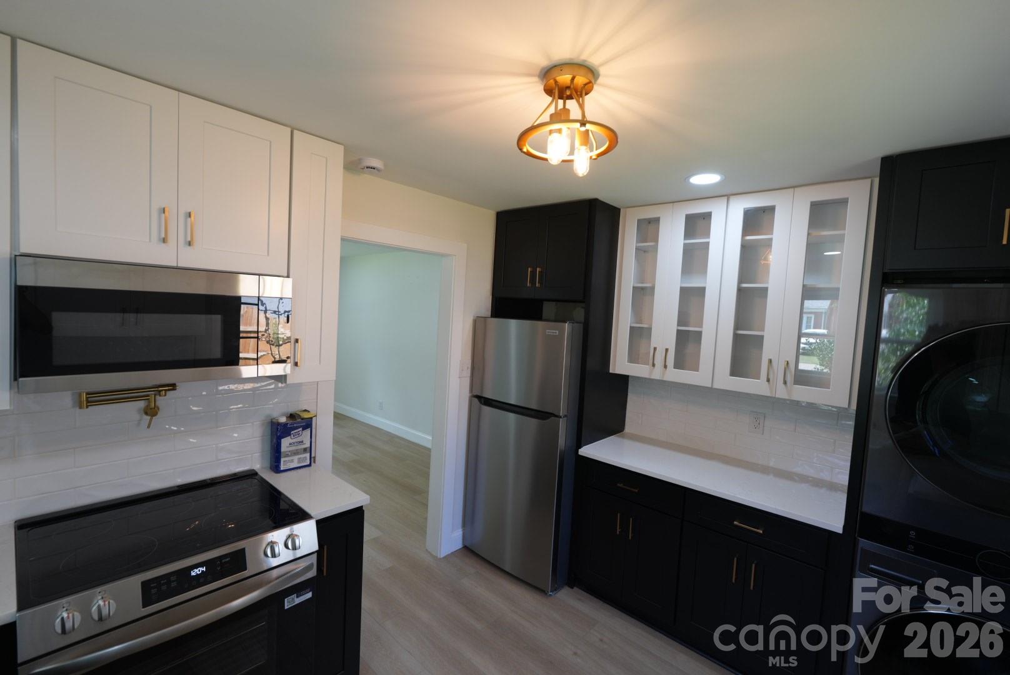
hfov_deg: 96.7
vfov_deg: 73.8
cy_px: 338
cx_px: 505
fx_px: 449
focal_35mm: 16
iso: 320
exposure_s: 1/60
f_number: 4
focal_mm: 16
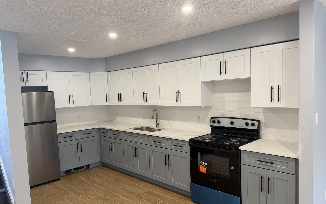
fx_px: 231
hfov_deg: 70.4
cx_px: 164
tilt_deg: -3.8
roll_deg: +1.3
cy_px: 109
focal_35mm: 26
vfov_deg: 47.6
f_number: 1.78
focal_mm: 6.76
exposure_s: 1/120
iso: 160
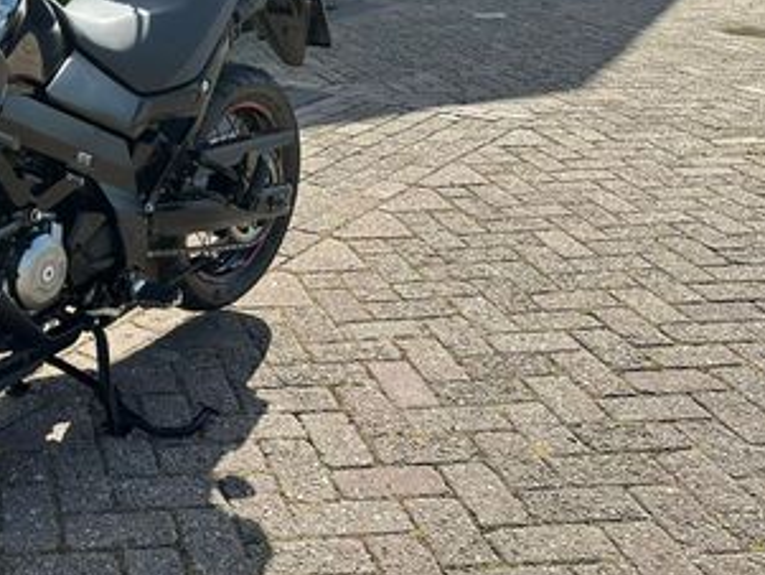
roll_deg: +0.8
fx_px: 1128
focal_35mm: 51
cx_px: -8
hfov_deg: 34.0
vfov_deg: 28.4
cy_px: 186
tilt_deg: -16.4
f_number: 1.78
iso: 80
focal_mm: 6.86
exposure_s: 1/1916
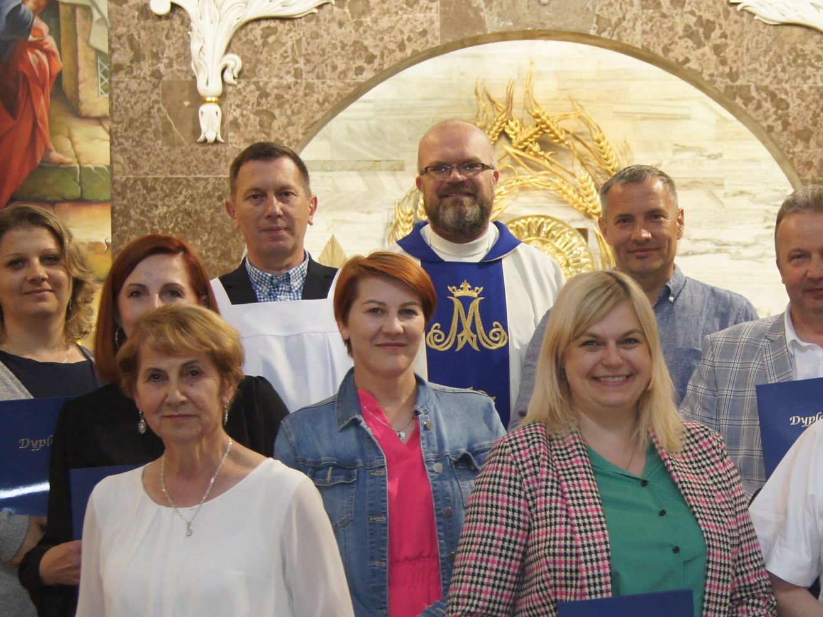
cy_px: 450
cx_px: 643
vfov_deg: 18.6
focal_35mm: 79
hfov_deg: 24.4
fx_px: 1878
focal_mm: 28
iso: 800
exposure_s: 1/60
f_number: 4.5
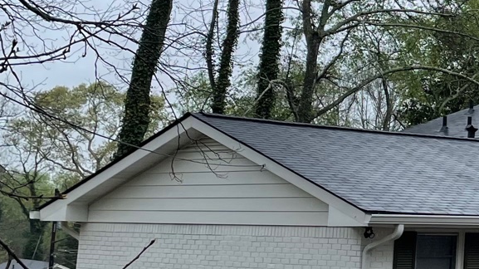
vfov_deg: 12.0
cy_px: -39
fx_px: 1257
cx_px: 604
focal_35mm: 99
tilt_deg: +12.4
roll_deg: -1.8
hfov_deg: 20.0
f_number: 1.6
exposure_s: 1/932
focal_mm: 4.2
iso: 32
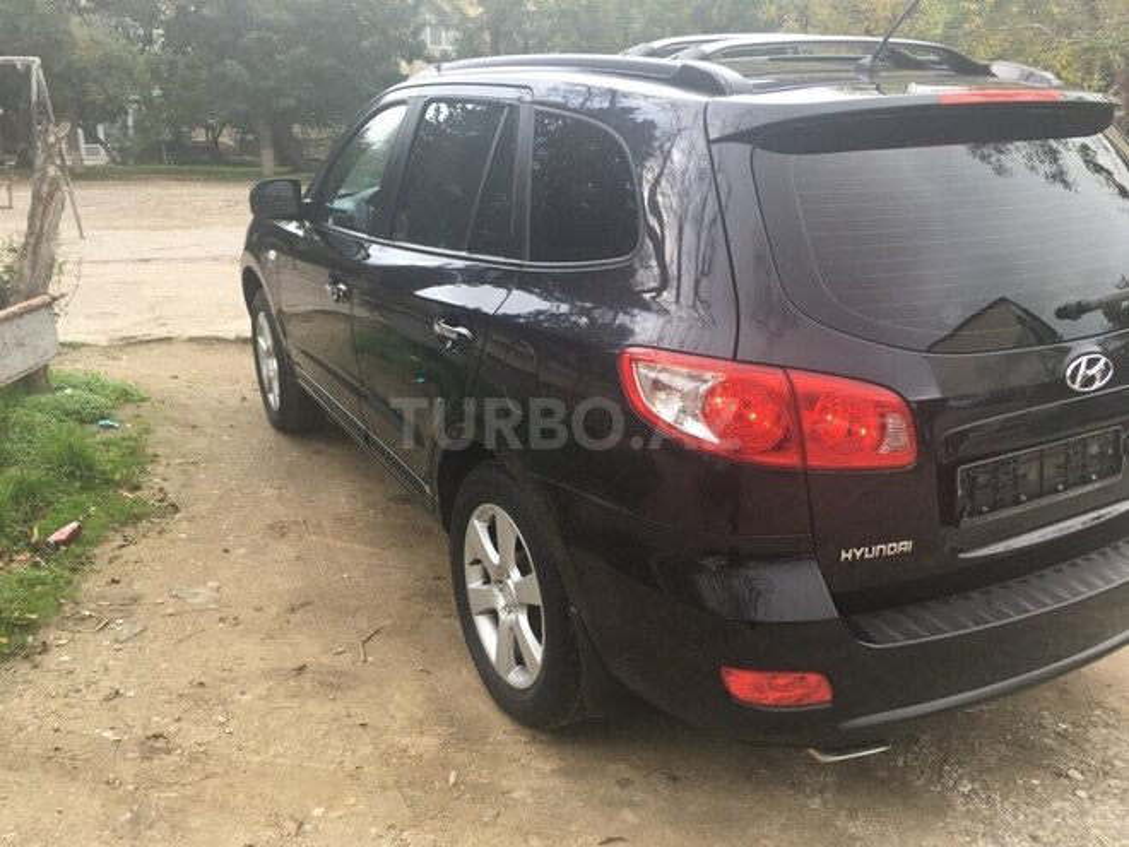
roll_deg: -1.2
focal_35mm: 29
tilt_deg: -16.5
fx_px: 946
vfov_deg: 48.2
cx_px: 564
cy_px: 424
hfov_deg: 61.7
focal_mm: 4.15
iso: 40
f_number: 2.2
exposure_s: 1/100
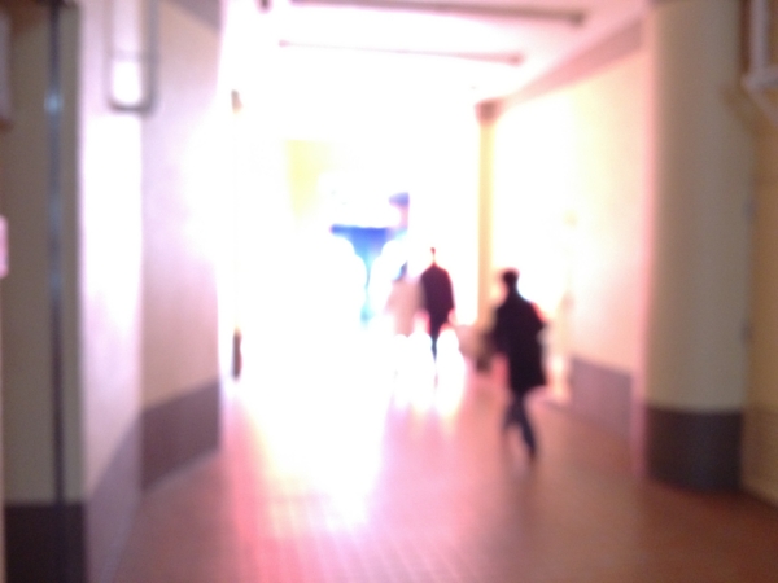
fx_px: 787
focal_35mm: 35
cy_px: 292
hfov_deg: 52.6
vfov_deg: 40.7
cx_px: 389
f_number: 2.4
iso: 250
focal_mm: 4.28
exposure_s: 1/20
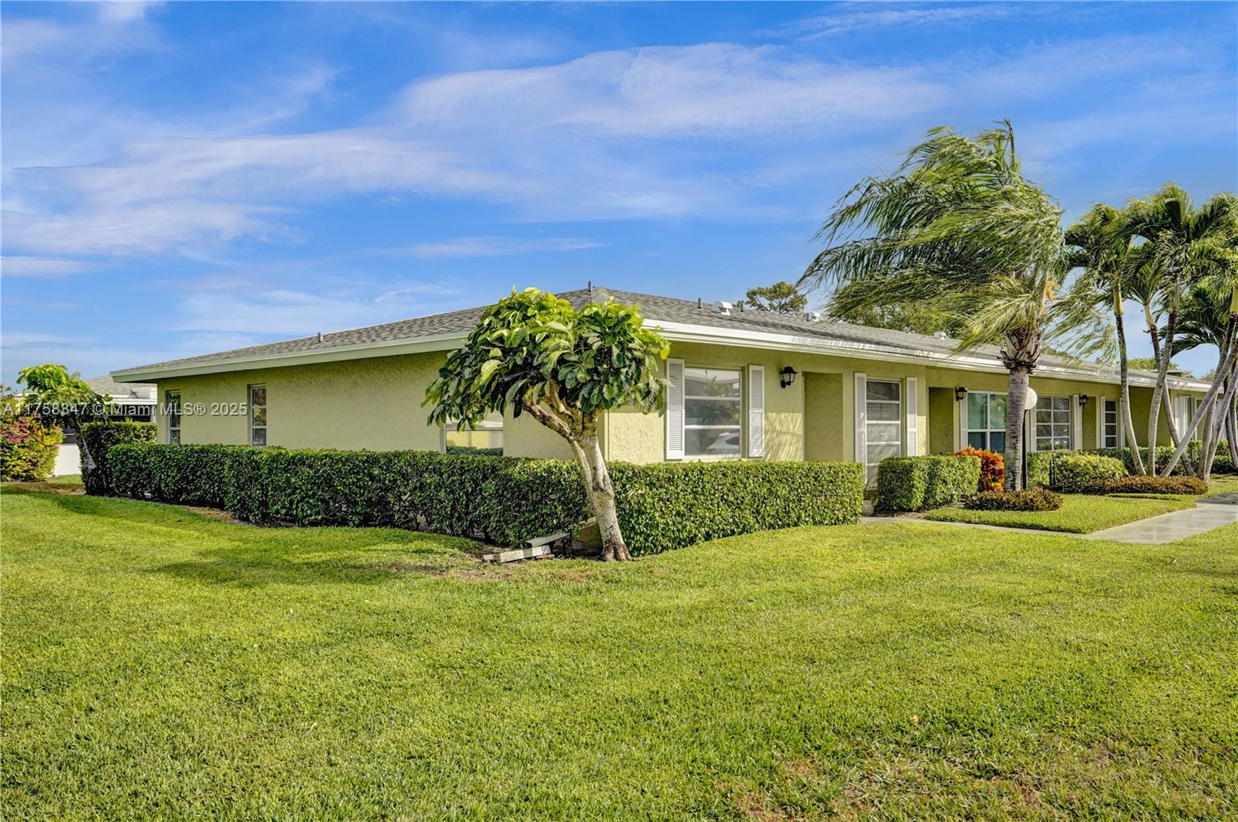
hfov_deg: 63.7
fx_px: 996
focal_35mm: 29
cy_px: 411
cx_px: 619
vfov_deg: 44.9
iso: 800
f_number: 4
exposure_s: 1/8000
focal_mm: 29
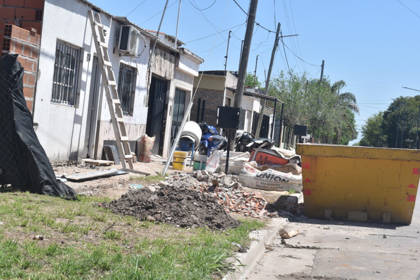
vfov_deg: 18.9
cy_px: 140
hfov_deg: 28.1
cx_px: 210
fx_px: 840
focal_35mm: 72
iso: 125
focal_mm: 48
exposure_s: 1/125
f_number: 14
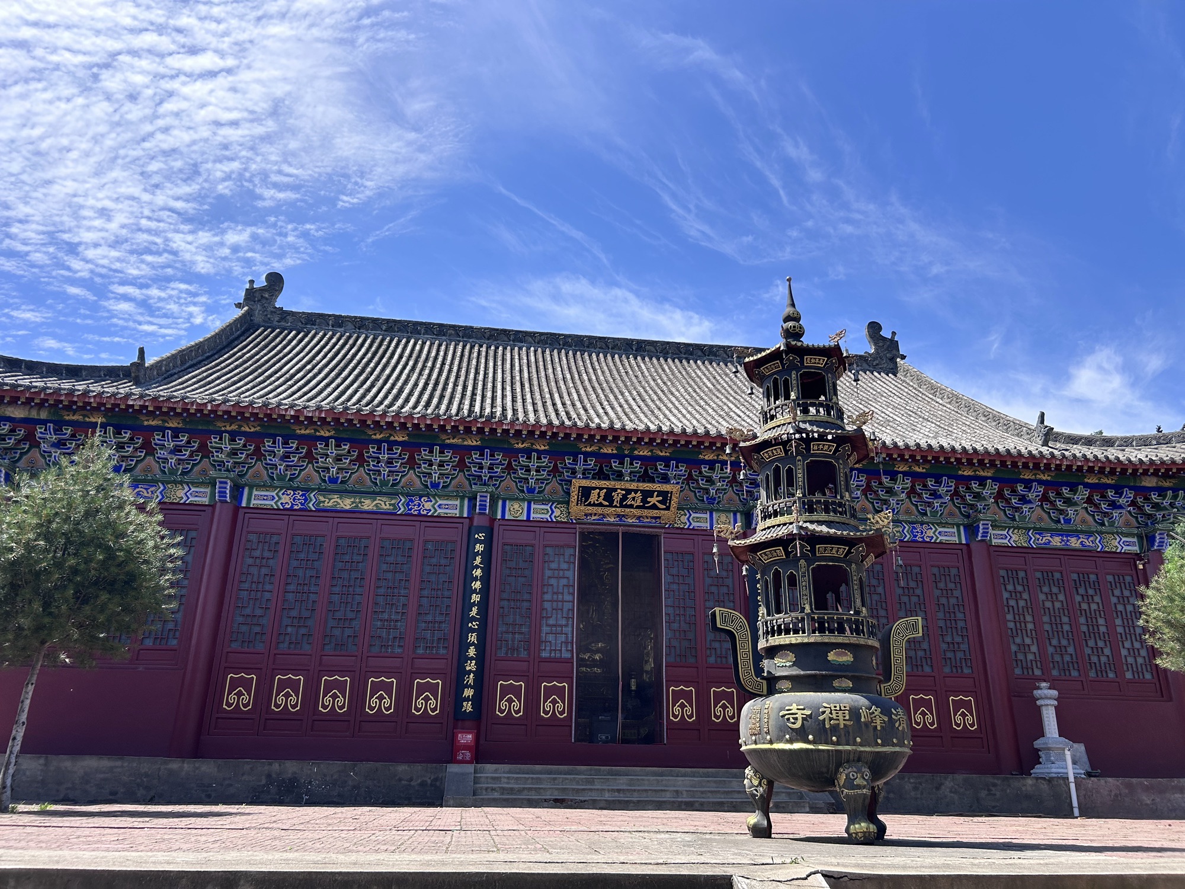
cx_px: 592
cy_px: 444
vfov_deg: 53.1
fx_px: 890
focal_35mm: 26
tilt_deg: +20.7
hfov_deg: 67.3
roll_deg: -0.3
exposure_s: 1/3356
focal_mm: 5.7
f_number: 1.5
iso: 50
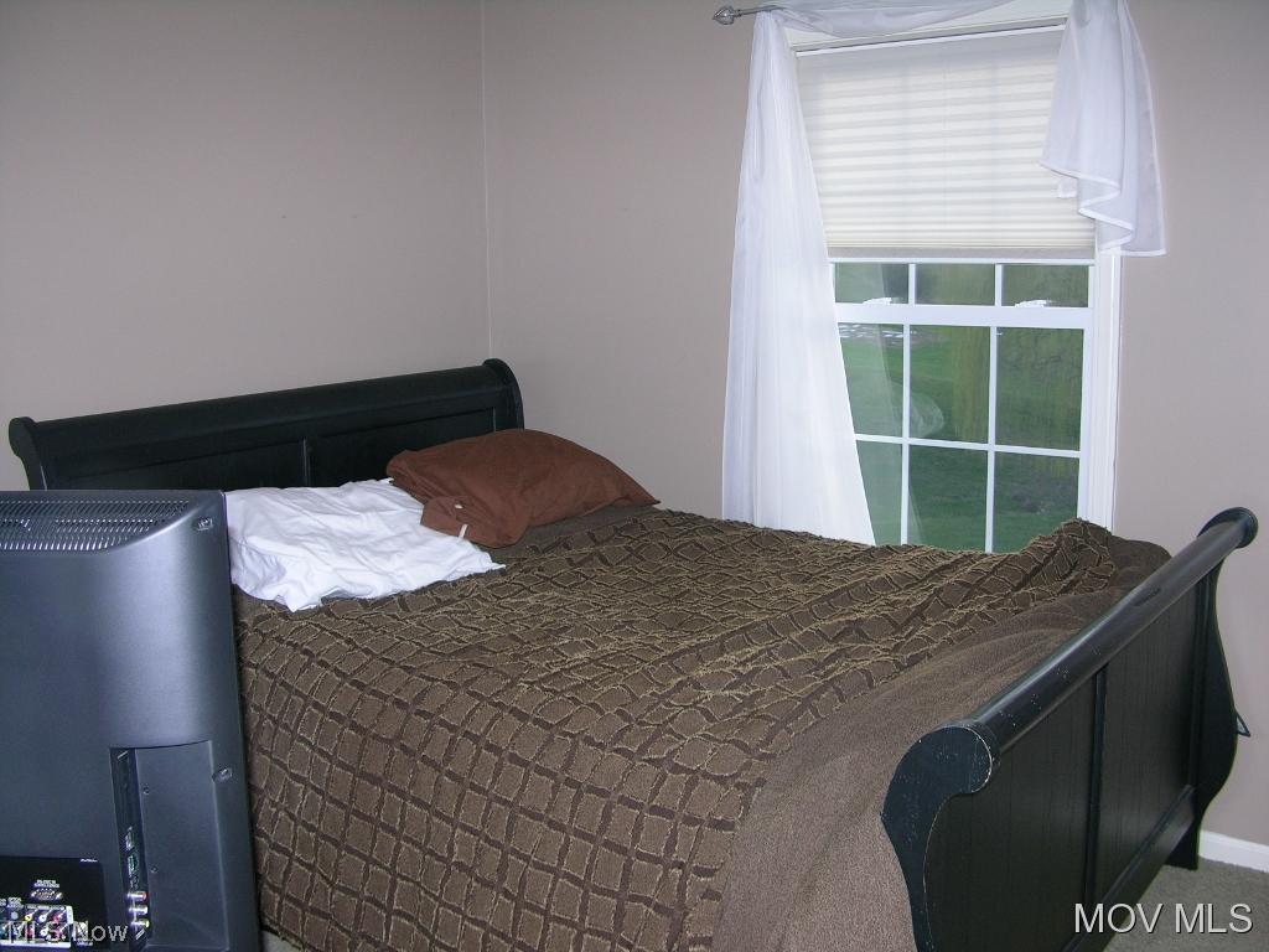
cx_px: 634
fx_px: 1283
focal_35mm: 35
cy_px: 476
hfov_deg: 52.6
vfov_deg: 40.7
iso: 100
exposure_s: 1/60.1
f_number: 2.8
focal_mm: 8.9
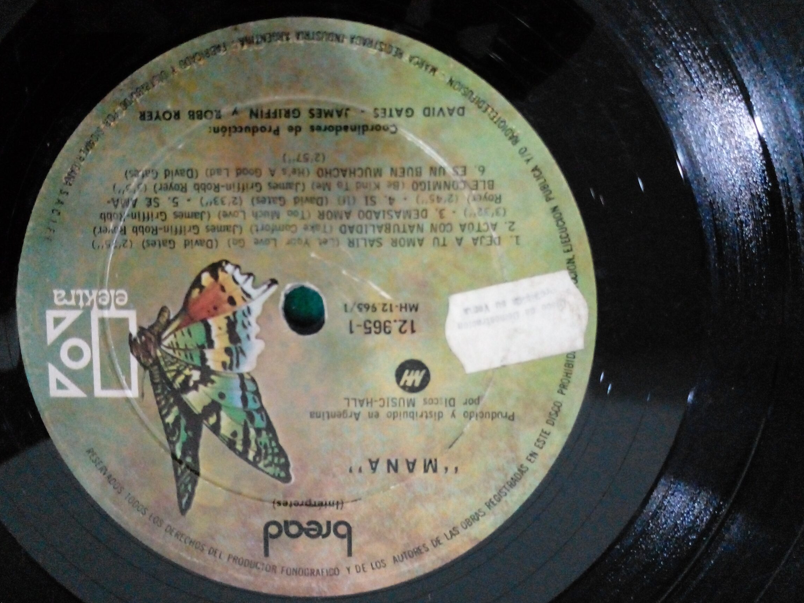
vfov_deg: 46.8
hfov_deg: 60.0
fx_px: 697
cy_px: 319
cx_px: 400
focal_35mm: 30
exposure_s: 1/20
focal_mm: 3.6
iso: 1000
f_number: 1.9
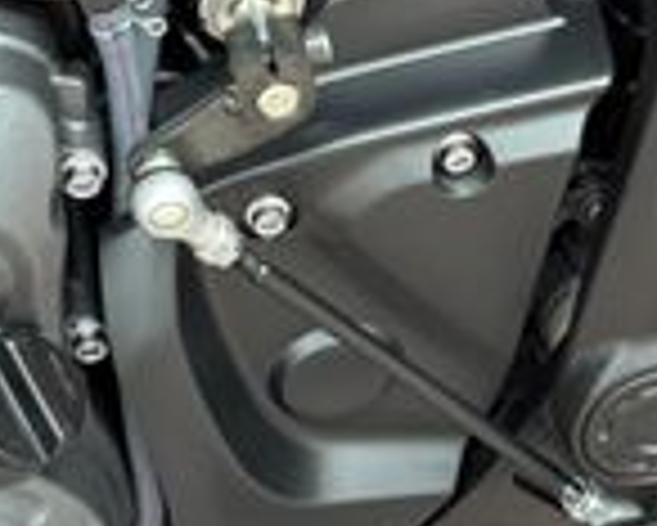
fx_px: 2160
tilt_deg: -27.2
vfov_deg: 13.8
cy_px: 40
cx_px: 333
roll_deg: -1.6
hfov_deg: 17.3
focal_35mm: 111
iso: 125
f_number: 1.6
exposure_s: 1/121
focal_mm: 5.96
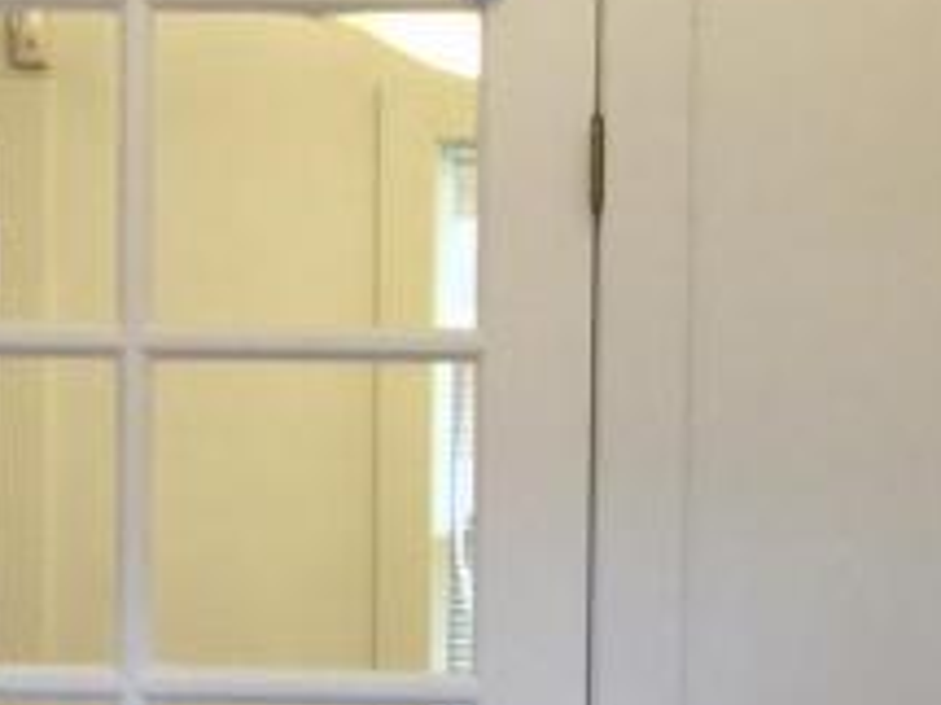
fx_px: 3749
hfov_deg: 14.3
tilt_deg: -3.6
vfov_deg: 10.6
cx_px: 547
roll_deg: -0.7
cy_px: 705
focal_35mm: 138
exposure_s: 1/15
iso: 32
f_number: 2.2
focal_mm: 4.15
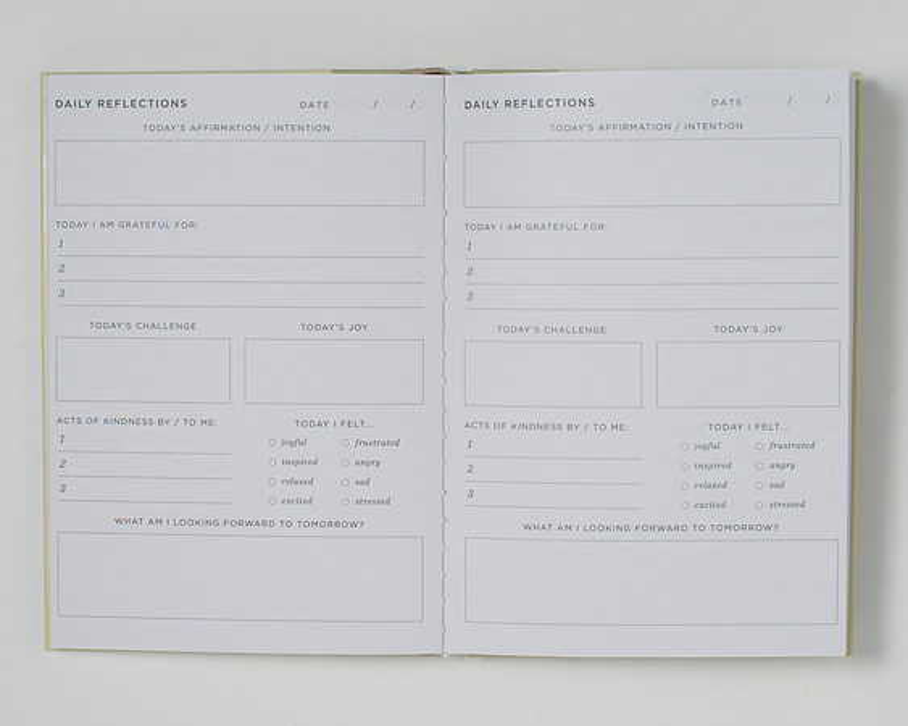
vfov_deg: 19.9
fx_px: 2067
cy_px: 381
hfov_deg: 24.8
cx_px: 462
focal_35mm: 77
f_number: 10
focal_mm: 50
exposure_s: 1/200
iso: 200
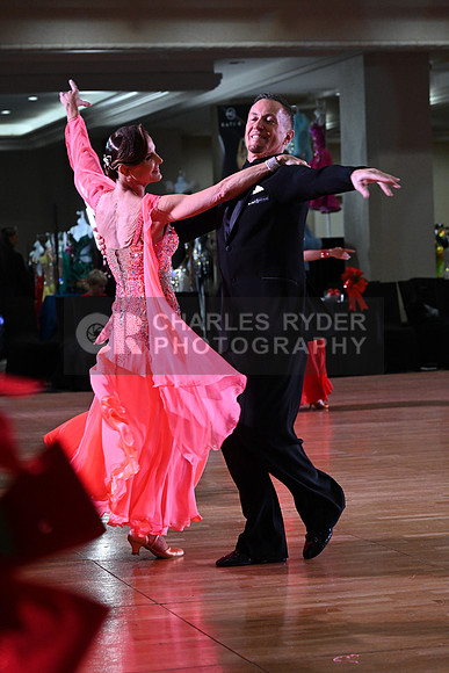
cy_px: 336
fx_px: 1907
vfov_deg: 20.0
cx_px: 224
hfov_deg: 13.4
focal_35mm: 102
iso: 5000
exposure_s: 1/320
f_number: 6.3
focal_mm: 102
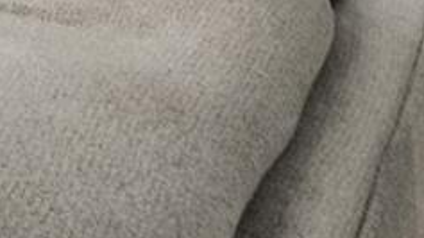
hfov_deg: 13.9
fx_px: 1191
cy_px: -543
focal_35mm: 106
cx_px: -605
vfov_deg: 8.7
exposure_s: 1/2.5
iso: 200
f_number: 8
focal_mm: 10
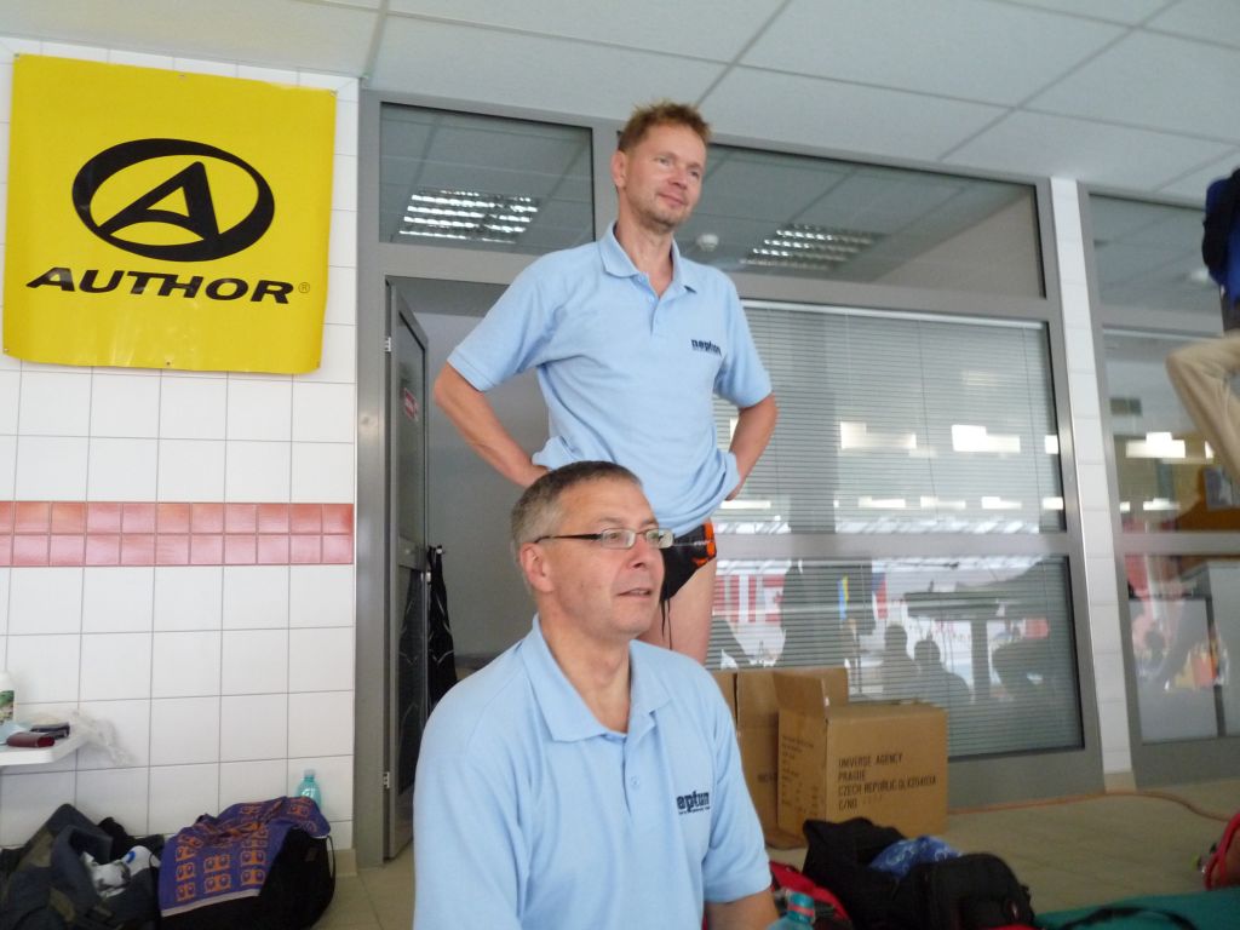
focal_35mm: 30
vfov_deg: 46.8
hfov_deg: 60.0
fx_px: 1075
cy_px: 465
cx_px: 620
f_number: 3
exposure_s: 1/10
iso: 400
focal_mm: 5.4
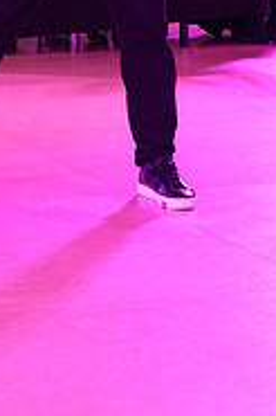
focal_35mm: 138
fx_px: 1590
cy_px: -117
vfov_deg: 14.3
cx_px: -140
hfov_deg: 9.6
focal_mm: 44
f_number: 5.6
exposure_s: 1/250
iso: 2500
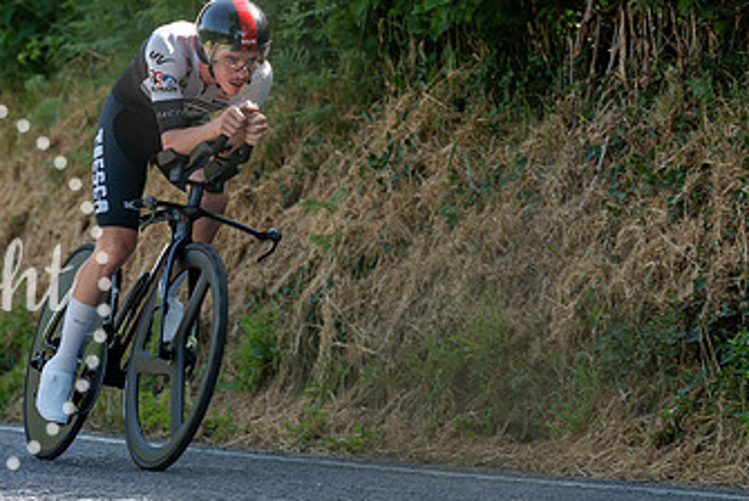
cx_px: 248
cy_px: 173
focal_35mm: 263
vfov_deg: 5.2
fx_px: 5476
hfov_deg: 7.8
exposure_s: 1/1000
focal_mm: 152
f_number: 3.5
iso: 640
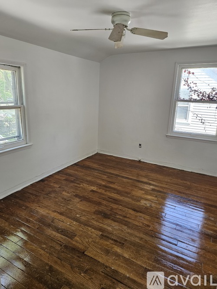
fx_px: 192
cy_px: 144
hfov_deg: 58.9
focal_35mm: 23
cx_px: 108
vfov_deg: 73.9
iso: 125
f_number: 1.8
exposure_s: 1/180
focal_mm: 5.4
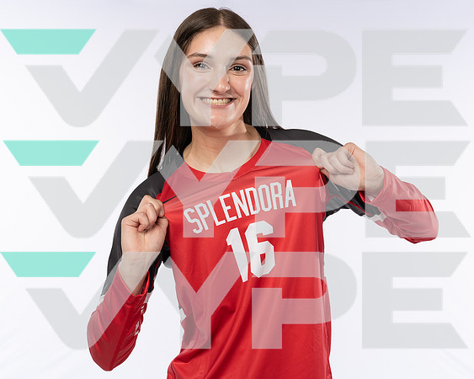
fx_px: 642
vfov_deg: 32.9
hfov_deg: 40.5
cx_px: 249
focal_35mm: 46
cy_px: 175
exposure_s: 1/250
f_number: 7.1
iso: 200
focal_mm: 36
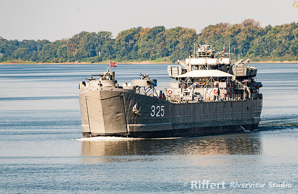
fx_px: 4255
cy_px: 94
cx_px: 203
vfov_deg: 2.6
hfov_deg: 4.0
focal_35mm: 518
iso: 64
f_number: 8
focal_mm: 300
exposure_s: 1/200
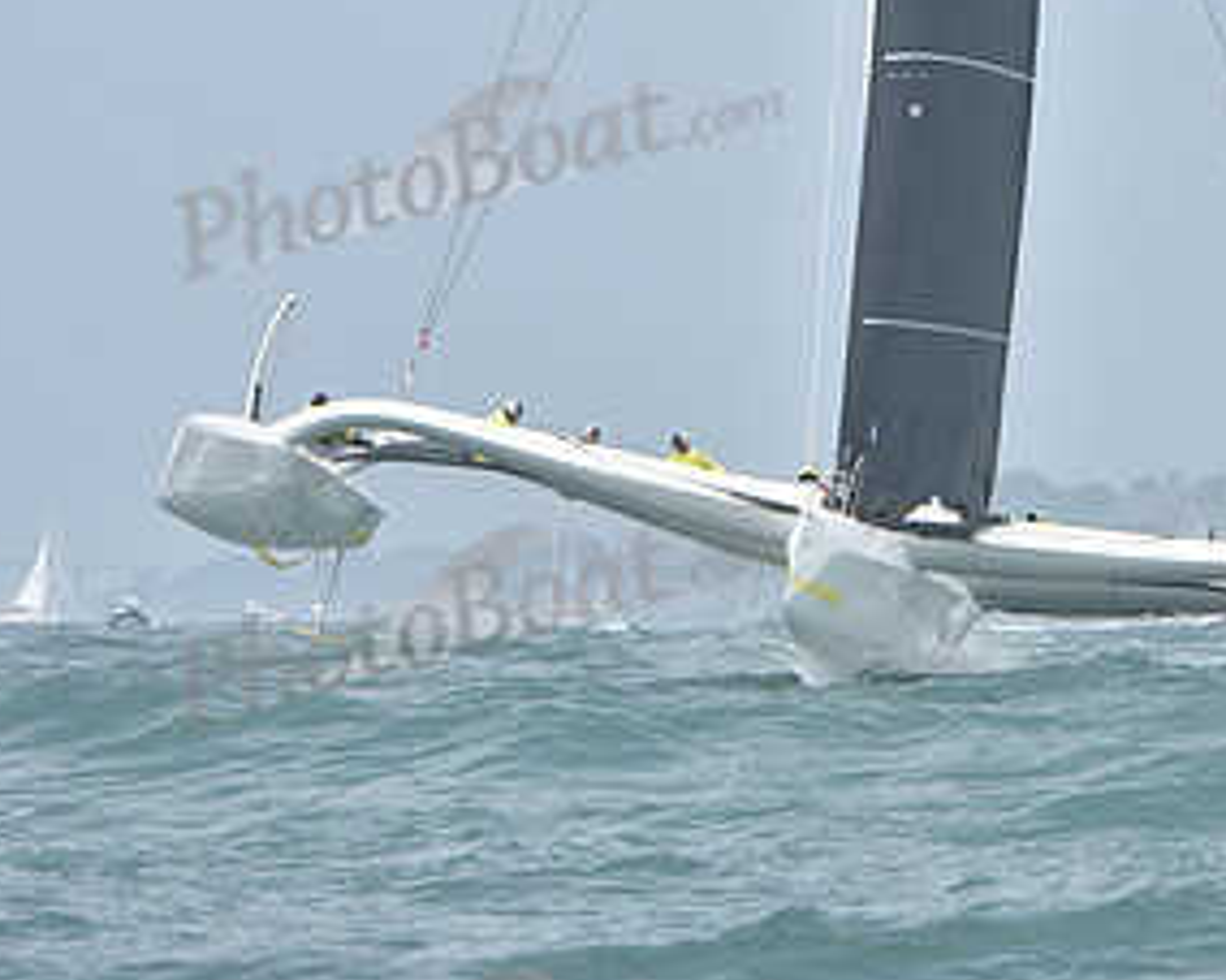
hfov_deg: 5.2
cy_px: 330
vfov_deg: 4.1
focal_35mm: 374
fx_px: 13566
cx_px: 1010
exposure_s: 1/800
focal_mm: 195
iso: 400
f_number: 11
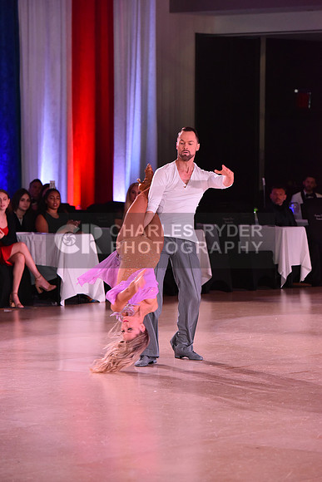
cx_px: 161
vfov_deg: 12.1
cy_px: 241
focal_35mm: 170
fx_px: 2279
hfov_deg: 8.1
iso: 2500
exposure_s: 1/320
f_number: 5.6
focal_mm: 170
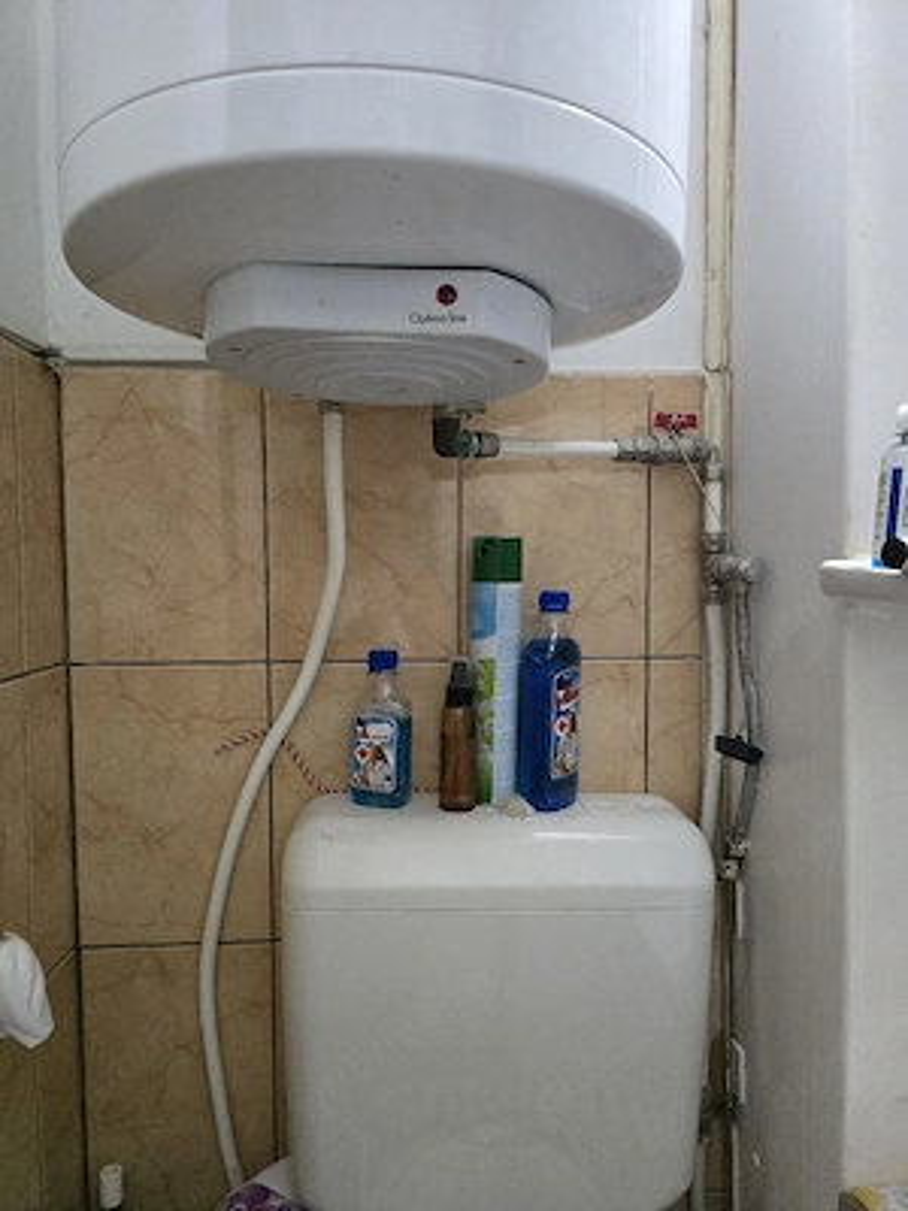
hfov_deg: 58.9
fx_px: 804
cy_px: 606
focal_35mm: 23
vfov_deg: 73.9
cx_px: 454
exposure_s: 1/101
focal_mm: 6.3
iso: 1600
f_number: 1.7
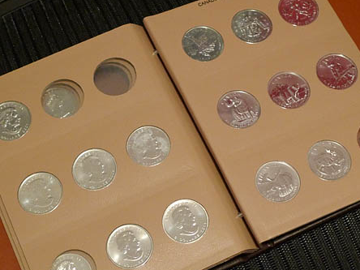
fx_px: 842
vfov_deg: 18.2
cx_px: 185
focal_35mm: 81
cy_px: 153
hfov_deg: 24.1
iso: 400
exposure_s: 1/13
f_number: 2.8
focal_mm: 12.8
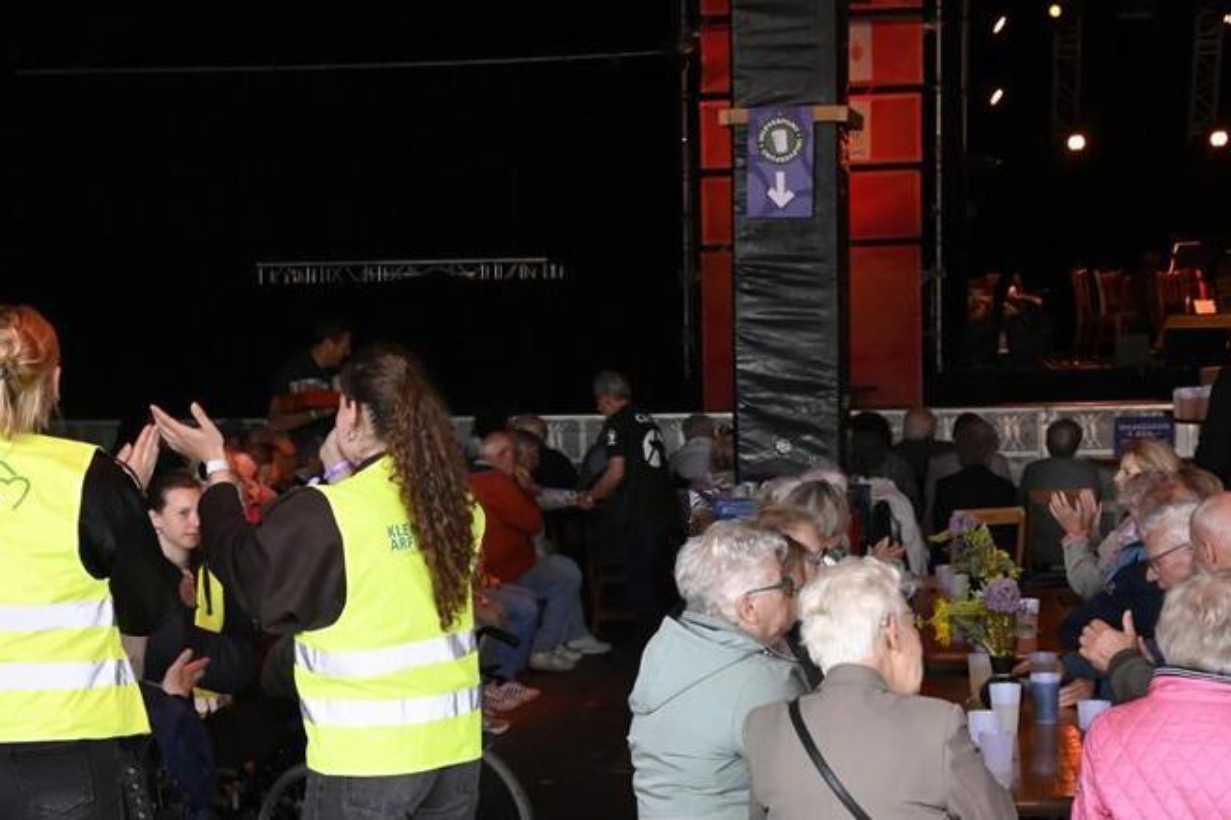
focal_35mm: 83
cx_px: 517
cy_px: 553
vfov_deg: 16.4
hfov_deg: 24.4
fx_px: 2838
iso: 8000
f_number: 9
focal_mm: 55
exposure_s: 1/320
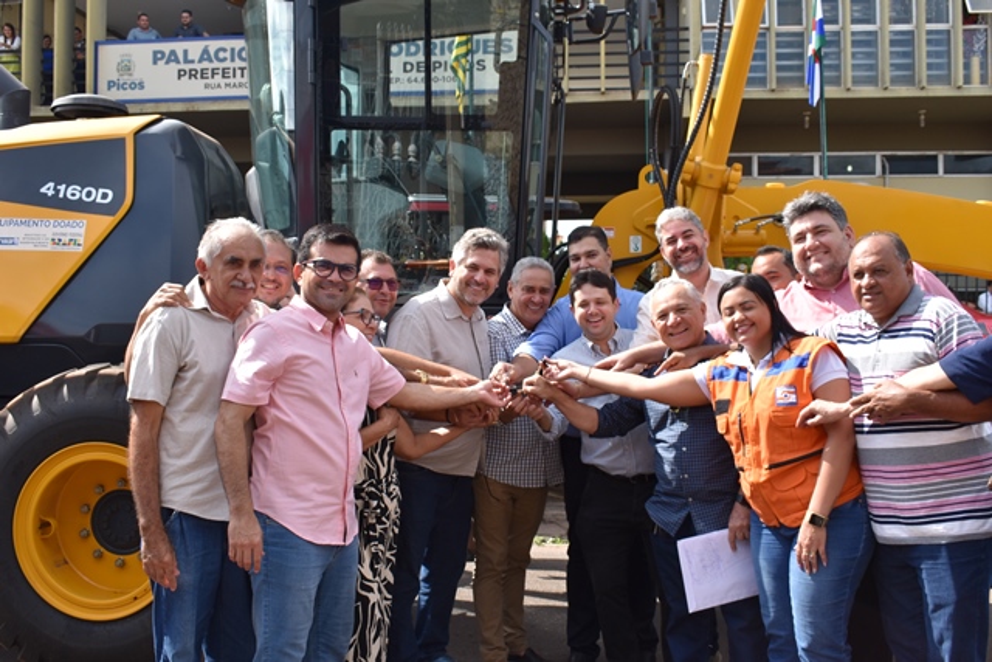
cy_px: 331
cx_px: 496
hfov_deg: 51.3
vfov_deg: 35.5
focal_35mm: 38
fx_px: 1034
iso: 200
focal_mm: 25
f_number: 8
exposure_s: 1/250
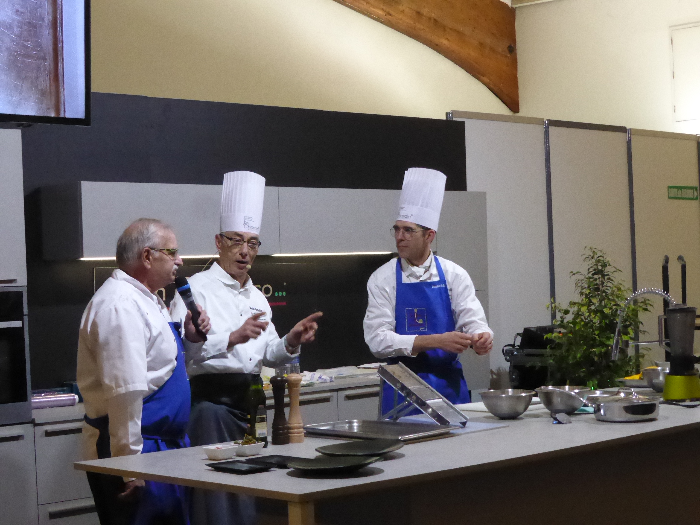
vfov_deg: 21.3
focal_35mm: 69
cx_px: 350
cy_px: 262
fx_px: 1395
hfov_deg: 28.2
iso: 1600
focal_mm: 11.7
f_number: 4.9
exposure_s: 1/100
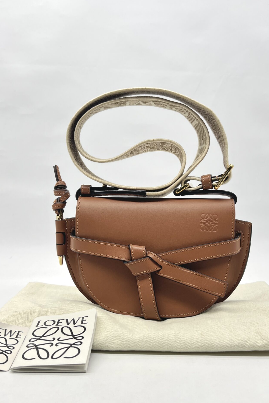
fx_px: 415
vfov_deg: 51.8
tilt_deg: -2.3
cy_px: 218
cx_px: 139
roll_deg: -0.9
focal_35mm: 37
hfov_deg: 35.9
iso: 32
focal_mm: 5.7
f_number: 1.5
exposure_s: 1/139
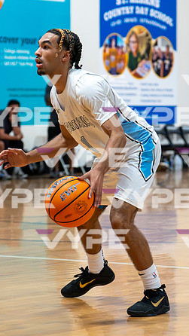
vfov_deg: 11.6
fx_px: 1657
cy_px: 185
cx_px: 67
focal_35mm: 186
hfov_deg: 6.5
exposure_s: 1/1250
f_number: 3.2
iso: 10000
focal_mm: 70
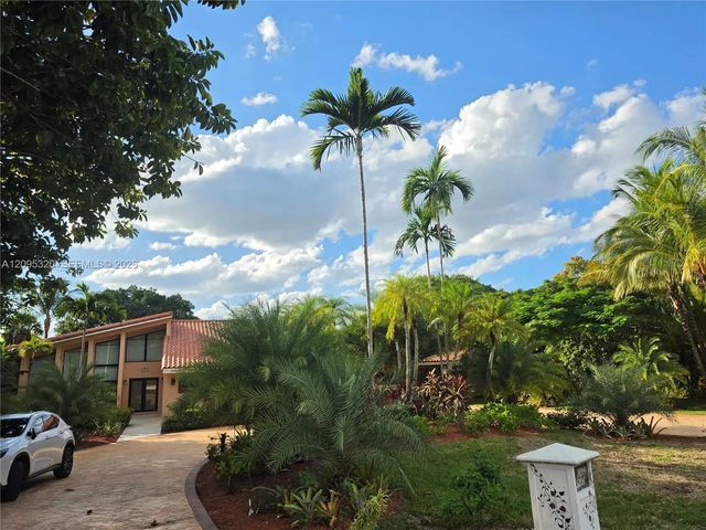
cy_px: 265
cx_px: 353
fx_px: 469
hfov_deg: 73.9
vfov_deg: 58.9
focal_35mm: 23
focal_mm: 6.5
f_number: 1.4
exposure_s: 1/7939
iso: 64
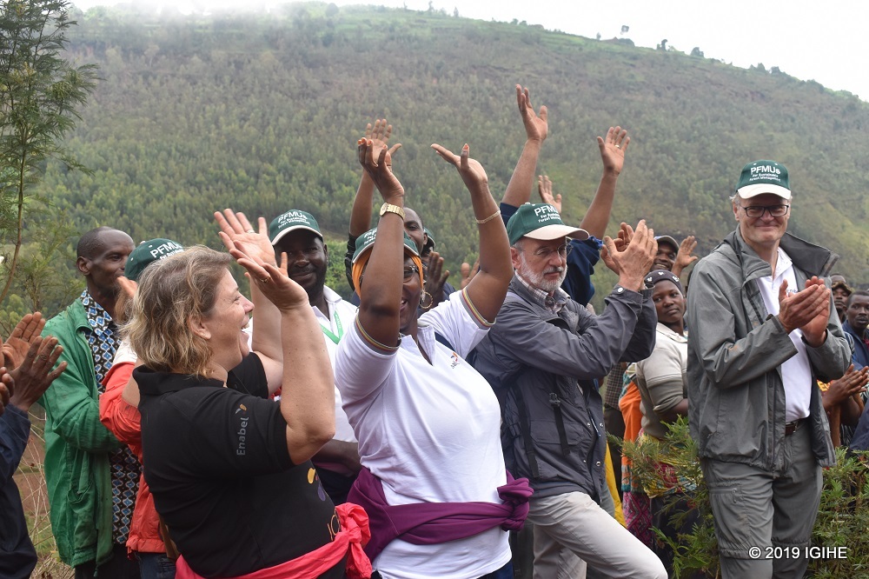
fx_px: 1086
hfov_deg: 43.6
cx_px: 434
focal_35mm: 45
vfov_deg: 29.8
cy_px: 290
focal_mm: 30
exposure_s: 1/200
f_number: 7.1
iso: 400
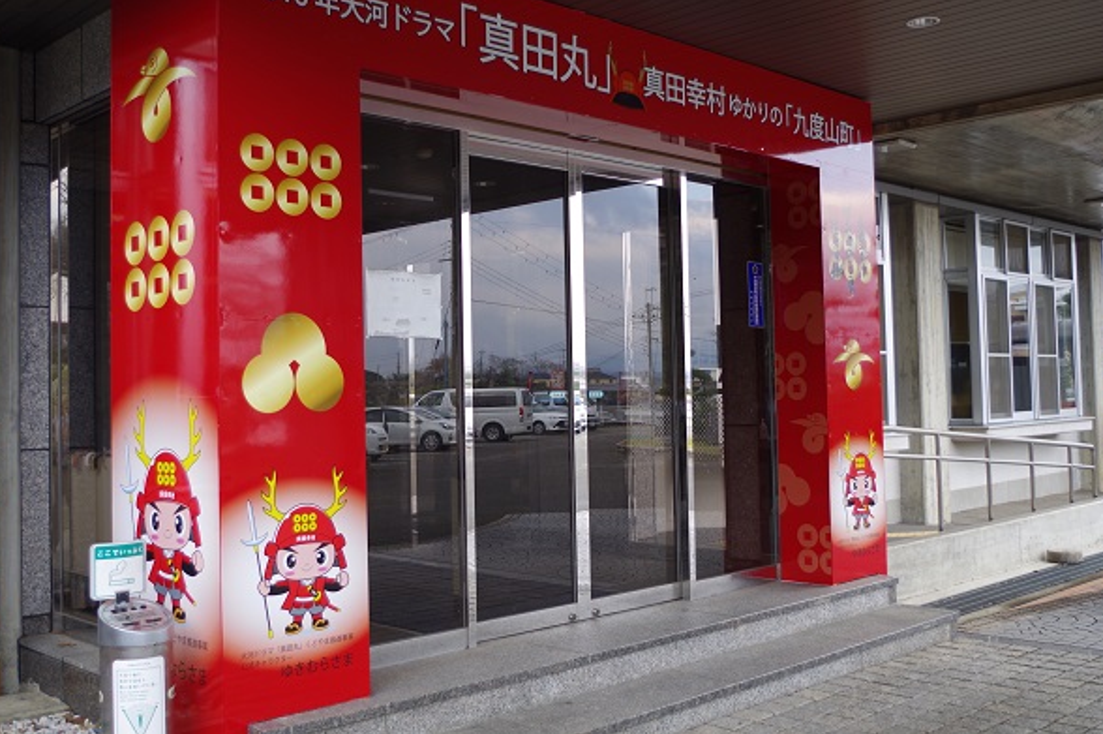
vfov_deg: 35.9
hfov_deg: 51.9
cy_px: 336
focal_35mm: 37
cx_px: 531
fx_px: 1133
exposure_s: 1/50
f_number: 4
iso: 100
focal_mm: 23.13
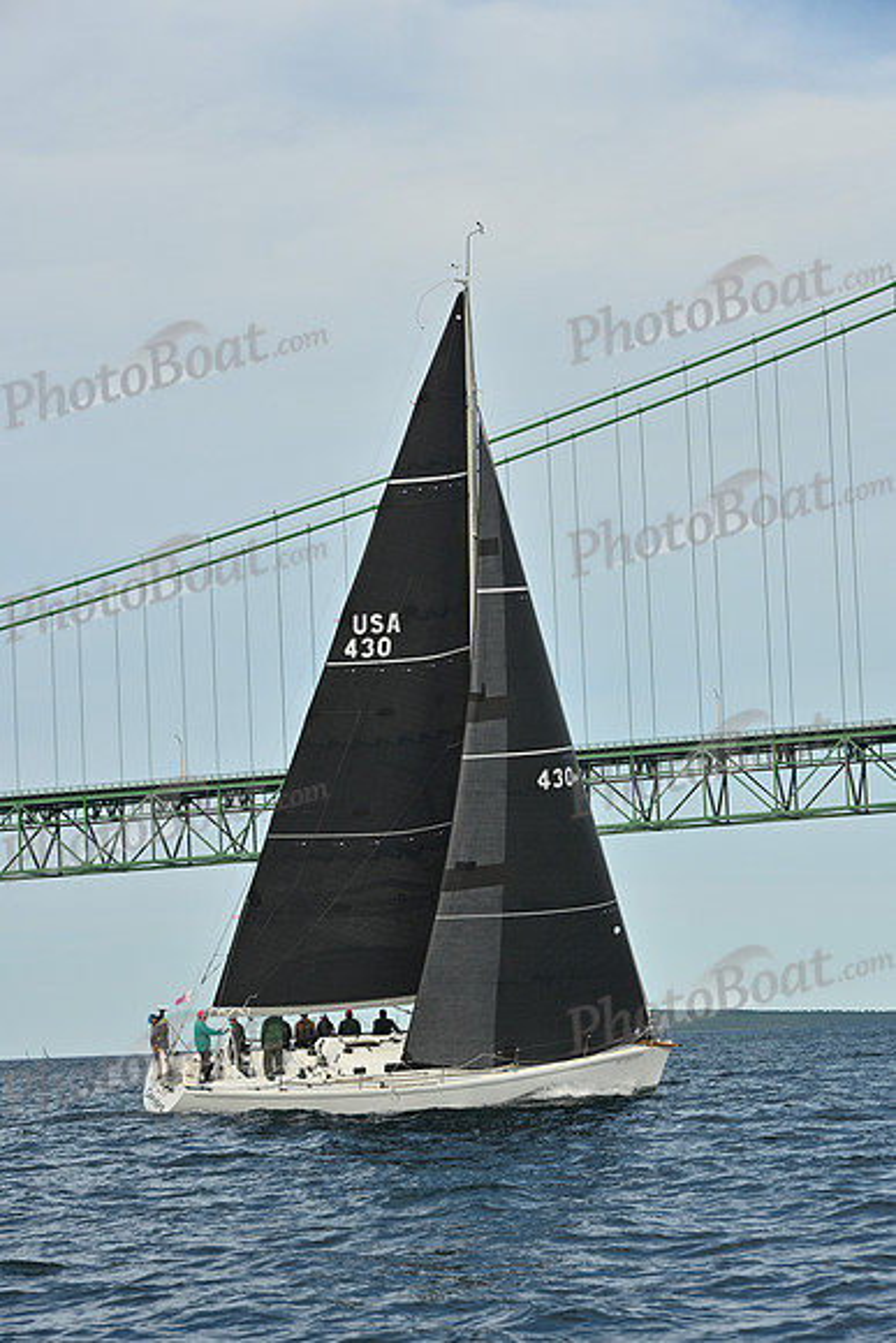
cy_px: 672
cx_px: 448
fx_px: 4328
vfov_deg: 17.6
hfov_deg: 11.8
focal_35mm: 116
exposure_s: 1/1000
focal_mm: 116
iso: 320
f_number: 8
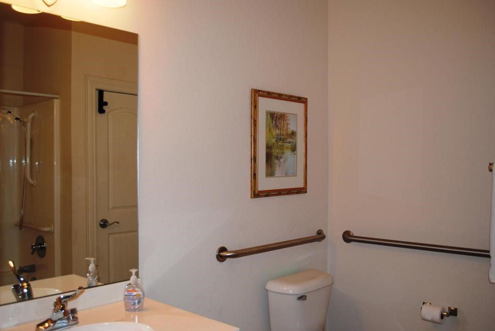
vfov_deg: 39.0
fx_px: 468
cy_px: 166
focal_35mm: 34
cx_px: 244
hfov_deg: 55.7
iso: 100
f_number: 3.8
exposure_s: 1/50
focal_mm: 22
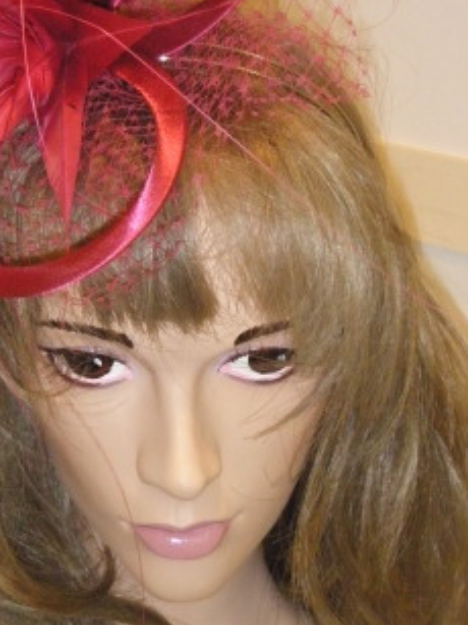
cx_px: 130
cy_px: 224
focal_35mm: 85
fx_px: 1533
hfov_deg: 17.3
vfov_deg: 23.0
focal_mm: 9.1
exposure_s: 1/250
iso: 800
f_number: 4
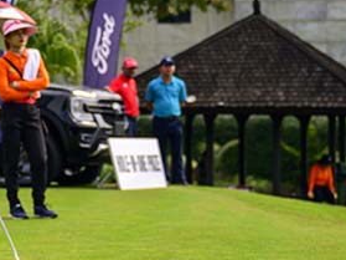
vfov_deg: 8.6
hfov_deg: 11.4
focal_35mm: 172
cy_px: 51
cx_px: -20
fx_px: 1718
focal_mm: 52
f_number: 2.8
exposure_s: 1/4000
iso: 160
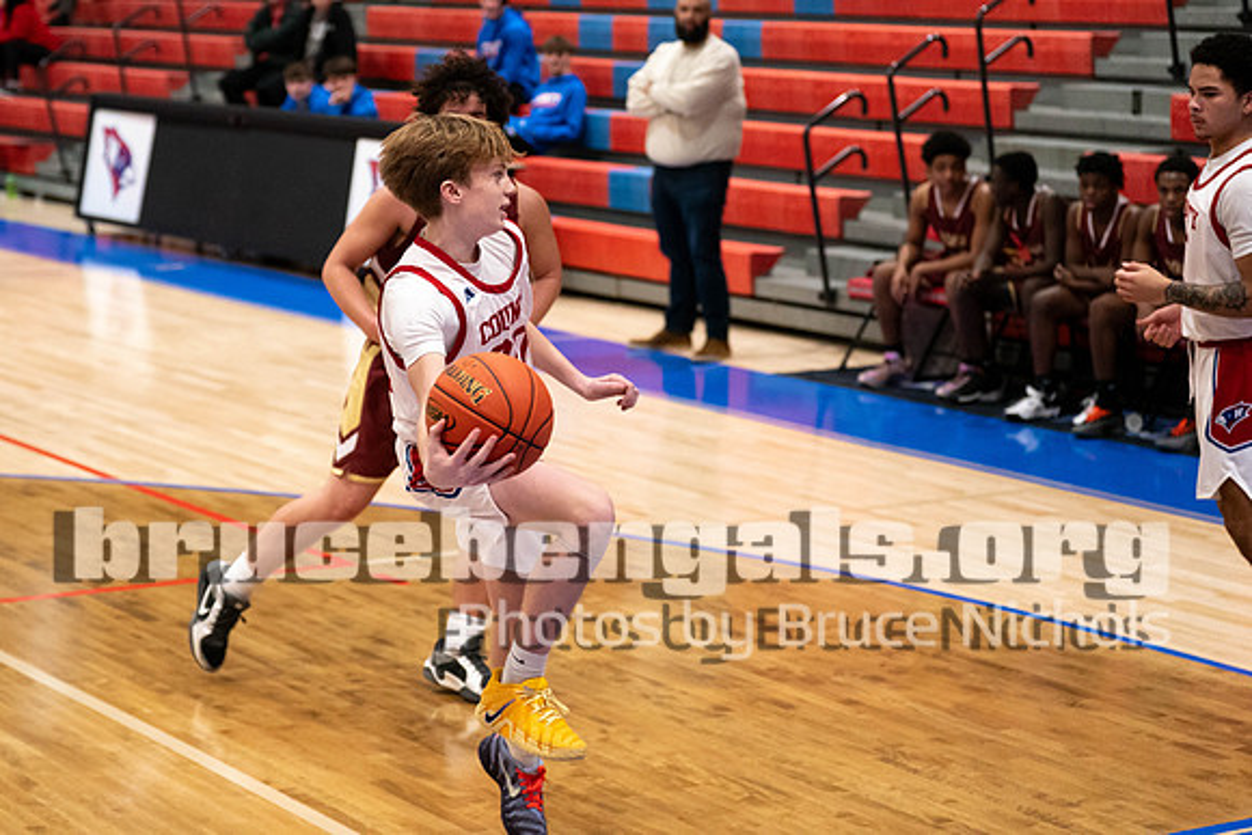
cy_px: 339
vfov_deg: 16.4
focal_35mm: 83
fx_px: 2891
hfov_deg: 24.4
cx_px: 510
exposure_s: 1/1000
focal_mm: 70
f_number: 2.8
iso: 5000
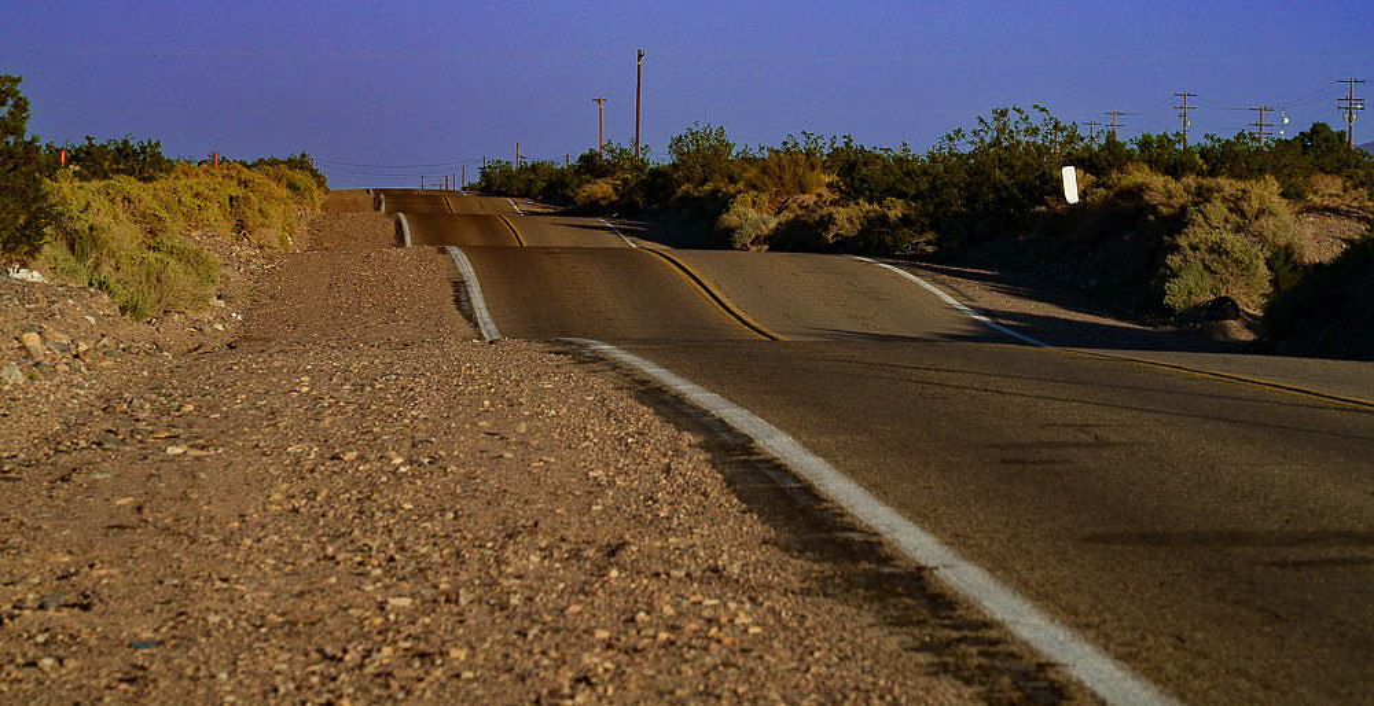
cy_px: 248
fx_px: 7633
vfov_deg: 5.3
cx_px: 687
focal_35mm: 214
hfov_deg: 10.3
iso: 1600
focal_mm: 200
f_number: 16
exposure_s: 1/500
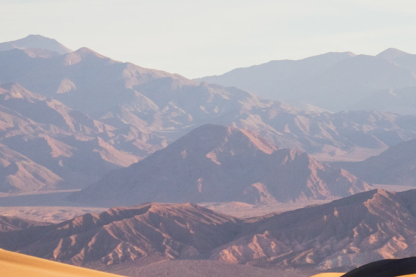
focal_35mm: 309
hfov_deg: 6.6
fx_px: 3570
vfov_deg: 4.4
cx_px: 414
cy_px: 256
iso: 400
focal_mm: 88.2
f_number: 5.6
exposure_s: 1/950
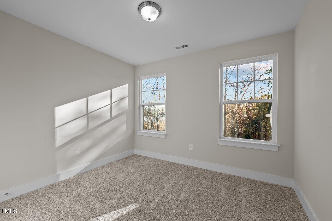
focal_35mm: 14
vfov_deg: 81.2
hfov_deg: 104.3
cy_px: 110
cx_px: 166
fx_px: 129
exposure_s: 1/25
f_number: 7.1
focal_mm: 14
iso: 200
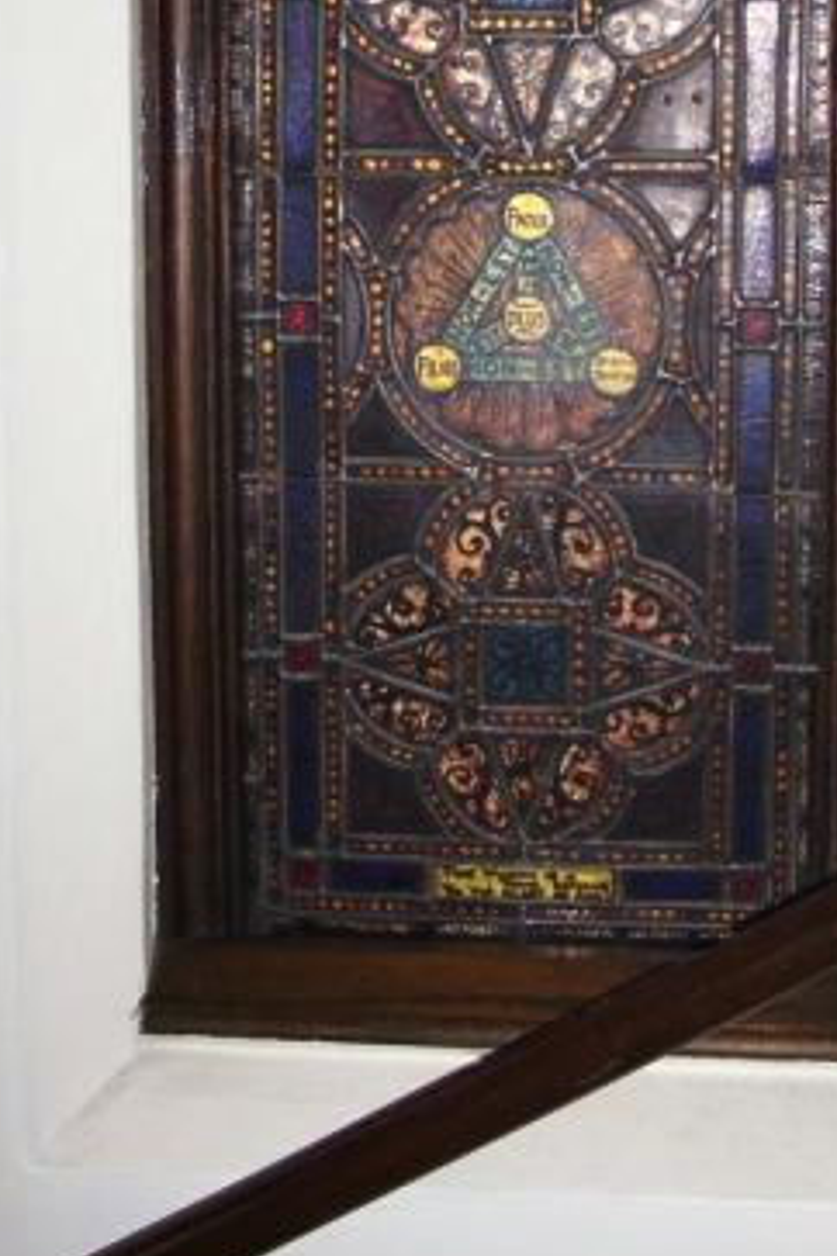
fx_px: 2336
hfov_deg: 20.3
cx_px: 545
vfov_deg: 29.6
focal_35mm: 67
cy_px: 301
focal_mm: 8
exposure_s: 1/30
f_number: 2.8
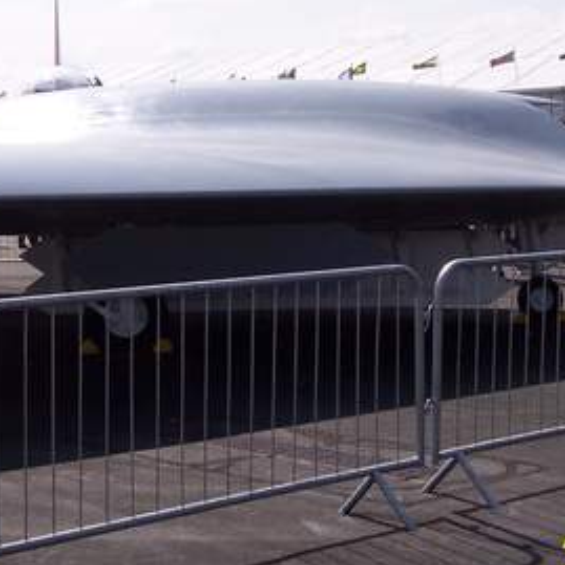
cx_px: 237
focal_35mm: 80
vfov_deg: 21.6
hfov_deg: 21.6
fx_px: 1477
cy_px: 181
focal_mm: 8
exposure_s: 1/1000
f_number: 4.8
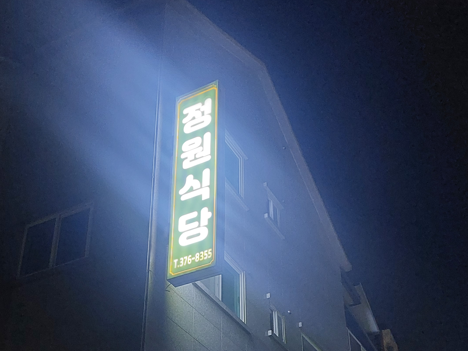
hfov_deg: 35.4
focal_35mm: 54
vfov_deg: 26.3
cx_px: 186
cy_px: 306
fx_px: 730
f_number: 1.8
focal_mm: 5.23
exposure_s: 1/33
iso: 400
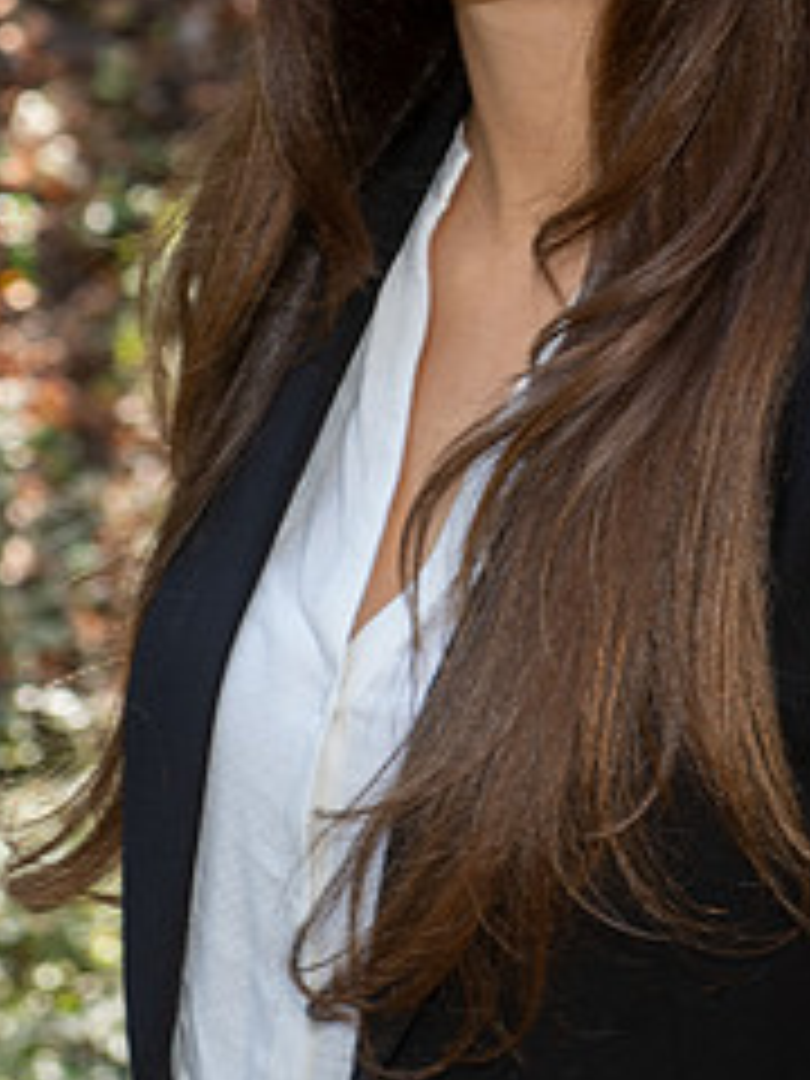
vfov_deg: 10.2
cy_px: 122
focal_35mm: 193
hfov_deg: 7.7
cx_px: 520
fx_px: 6021
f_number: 5.6
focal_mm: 66
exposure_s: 1/60
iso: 400
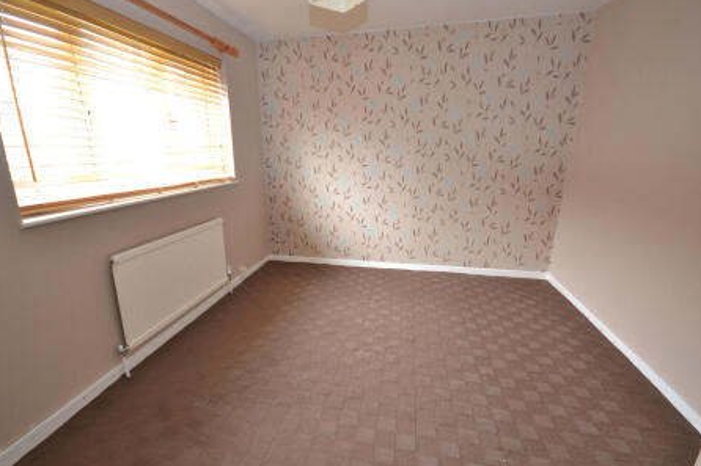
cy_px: 242
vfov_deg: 73.7
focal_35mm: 16
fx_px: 311
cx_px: 332
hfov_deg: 96.7
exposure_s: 1/60
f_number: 4
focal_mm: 10
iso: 720
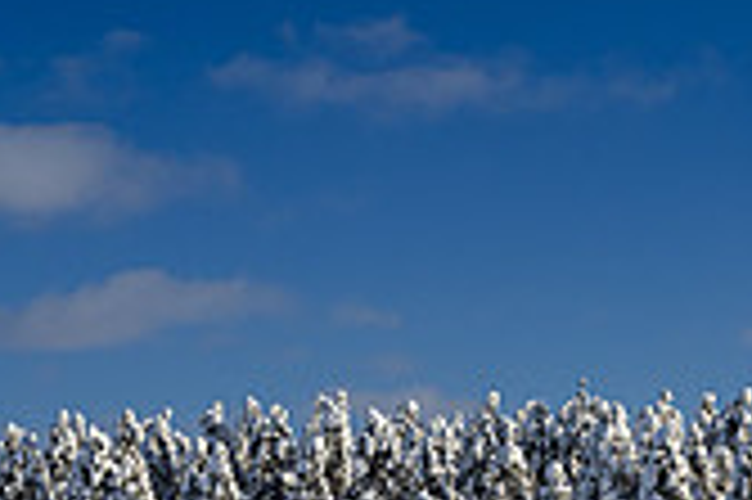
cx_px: 746
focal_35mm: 152
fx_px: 3172
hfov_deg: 13.3
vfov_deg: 8.8
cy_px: 696
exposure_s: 1/400
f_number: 8
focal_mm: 43
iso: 200
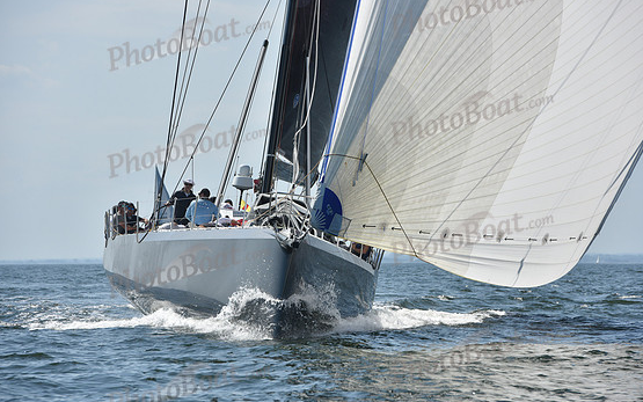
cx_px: 331
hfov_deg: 9.8
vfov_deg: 6.2
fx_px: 3733
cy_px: 192
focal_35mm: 213
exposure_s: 1/1250
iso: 250
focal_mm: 200
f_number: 9
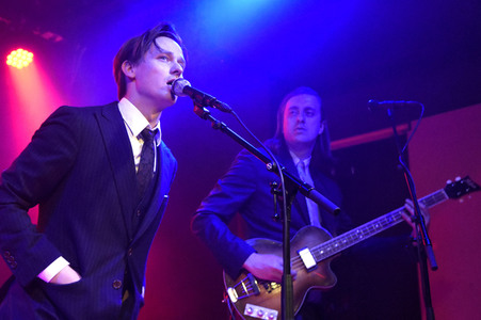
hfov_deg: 49.6
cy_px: 160
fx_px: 521
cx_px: 240
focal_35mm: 39
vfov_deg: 34.2
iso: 4000
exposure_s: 1/60
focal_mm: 26
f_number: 3.2
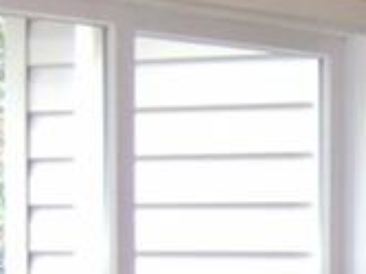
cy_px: 585
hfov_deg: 8.5
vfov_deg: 6.5
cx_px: 756
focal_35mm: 220
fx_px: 2324
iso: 200
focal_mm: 6
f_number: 2.8
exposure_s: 1/60
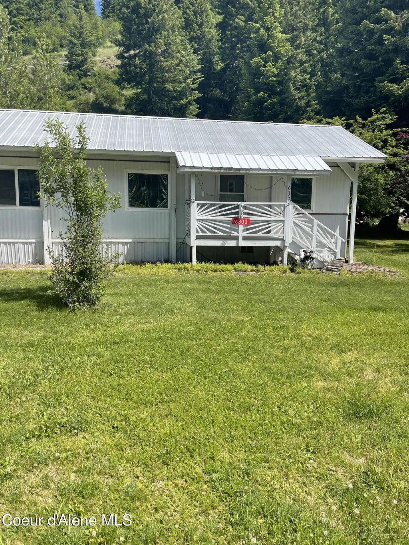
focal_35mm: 26
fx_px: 410
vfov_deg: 67.3
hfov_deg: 53.1
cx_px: 204
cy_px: 272
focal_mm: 4.2
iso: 32
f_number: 1.6
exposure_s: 1/3040
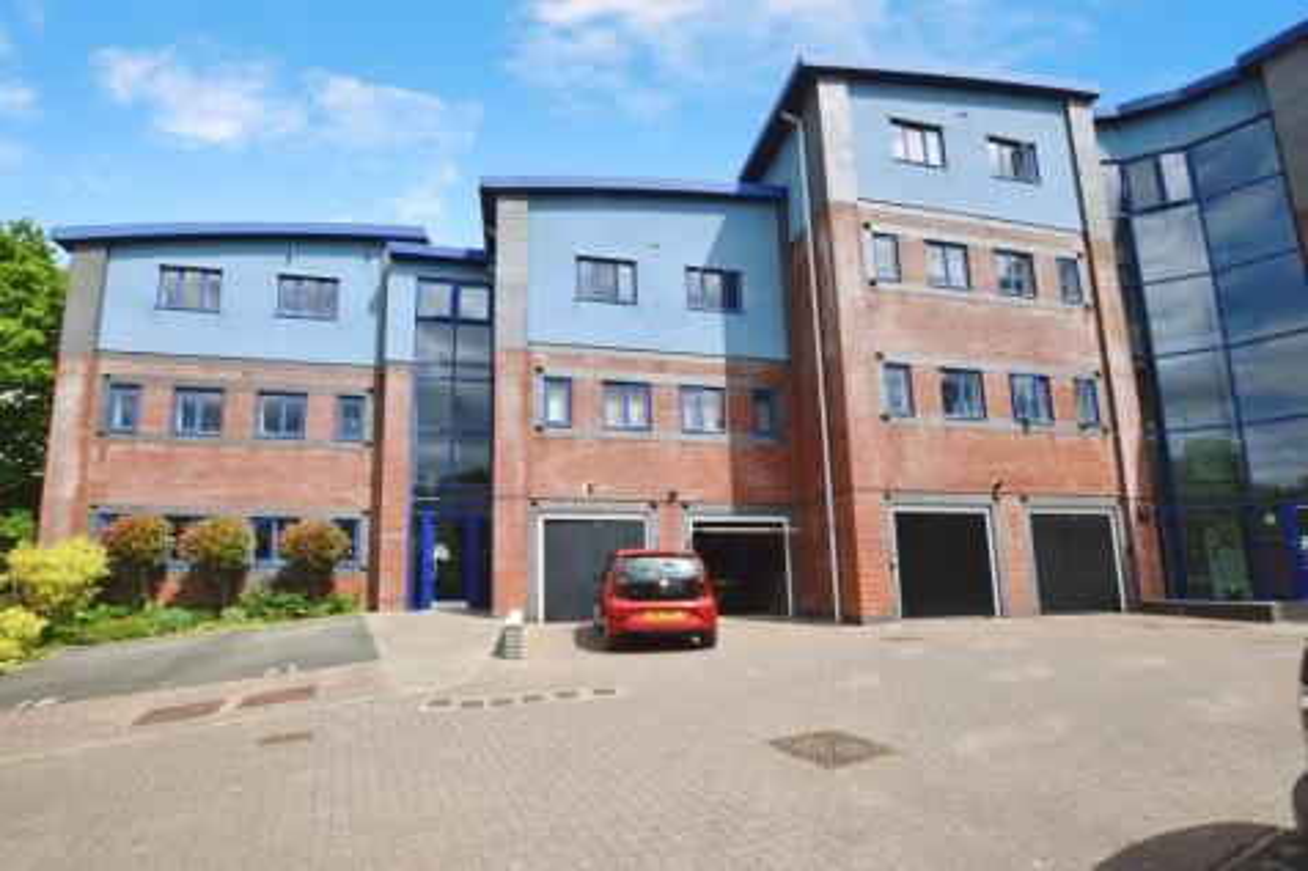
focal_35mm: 15
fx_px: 545
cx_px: 654
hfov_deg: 100.4
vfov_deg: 77.3
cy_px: 436
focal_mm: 10
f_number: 14
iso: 100
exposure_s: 1/80
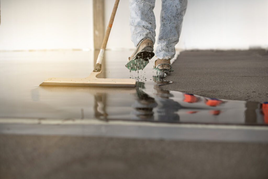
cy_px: 90
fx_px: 372
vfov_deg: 27.0
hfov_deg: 39.6
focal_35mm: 50
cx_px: 134
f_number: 2.8
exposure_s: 1/400
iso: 400
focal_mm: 50
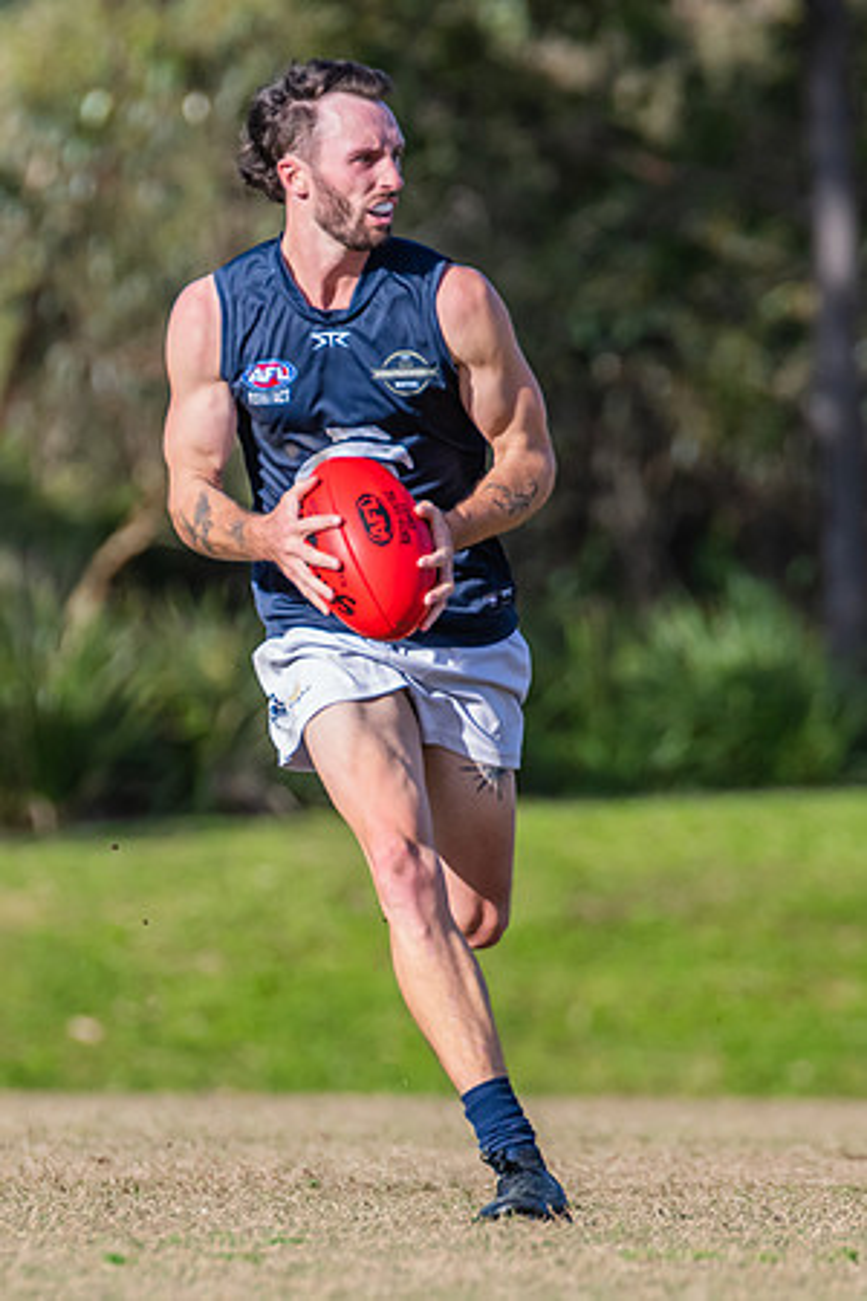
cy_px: 766
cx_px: 446
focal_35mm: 822
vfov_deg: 2.5
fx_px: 29708
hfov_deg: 1.7
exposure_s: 1/2000
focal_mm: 420
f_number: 7.1
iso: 800
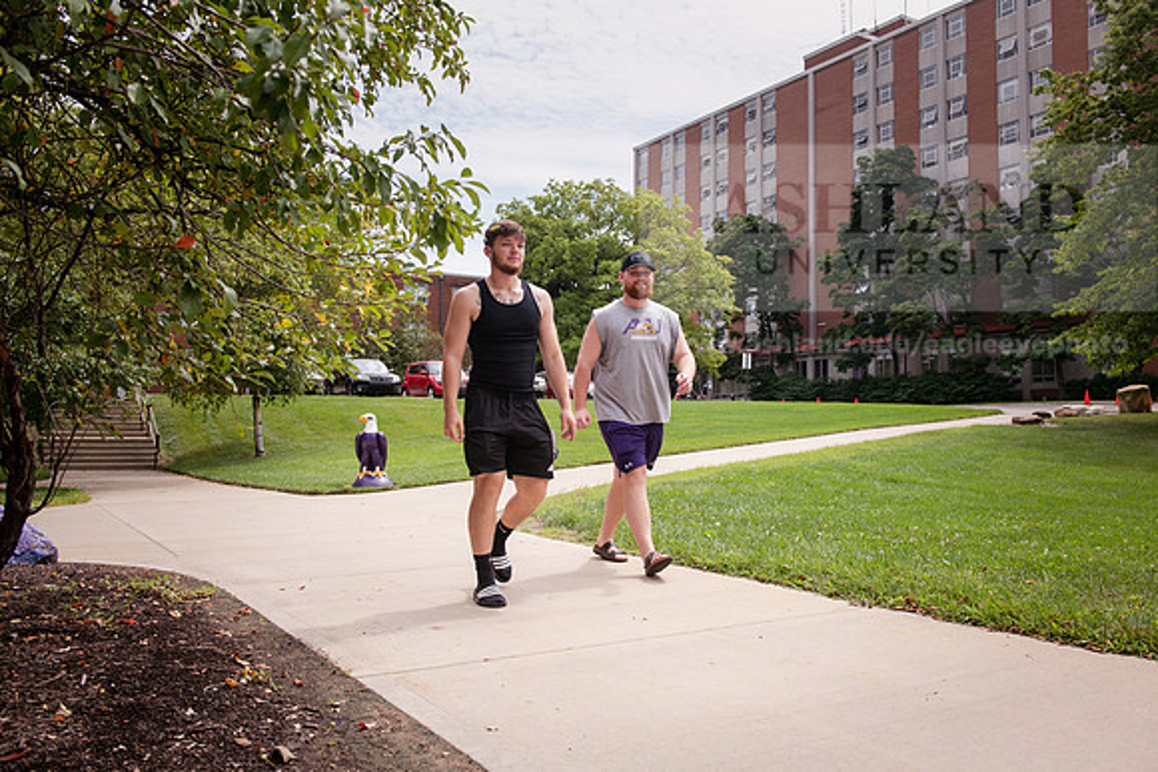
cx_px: 579
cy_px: 386
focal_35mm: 31
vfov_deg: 42.3
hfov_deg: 60.3
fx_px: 997
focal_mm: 31
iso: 125
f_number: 5.6
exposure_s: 1/400
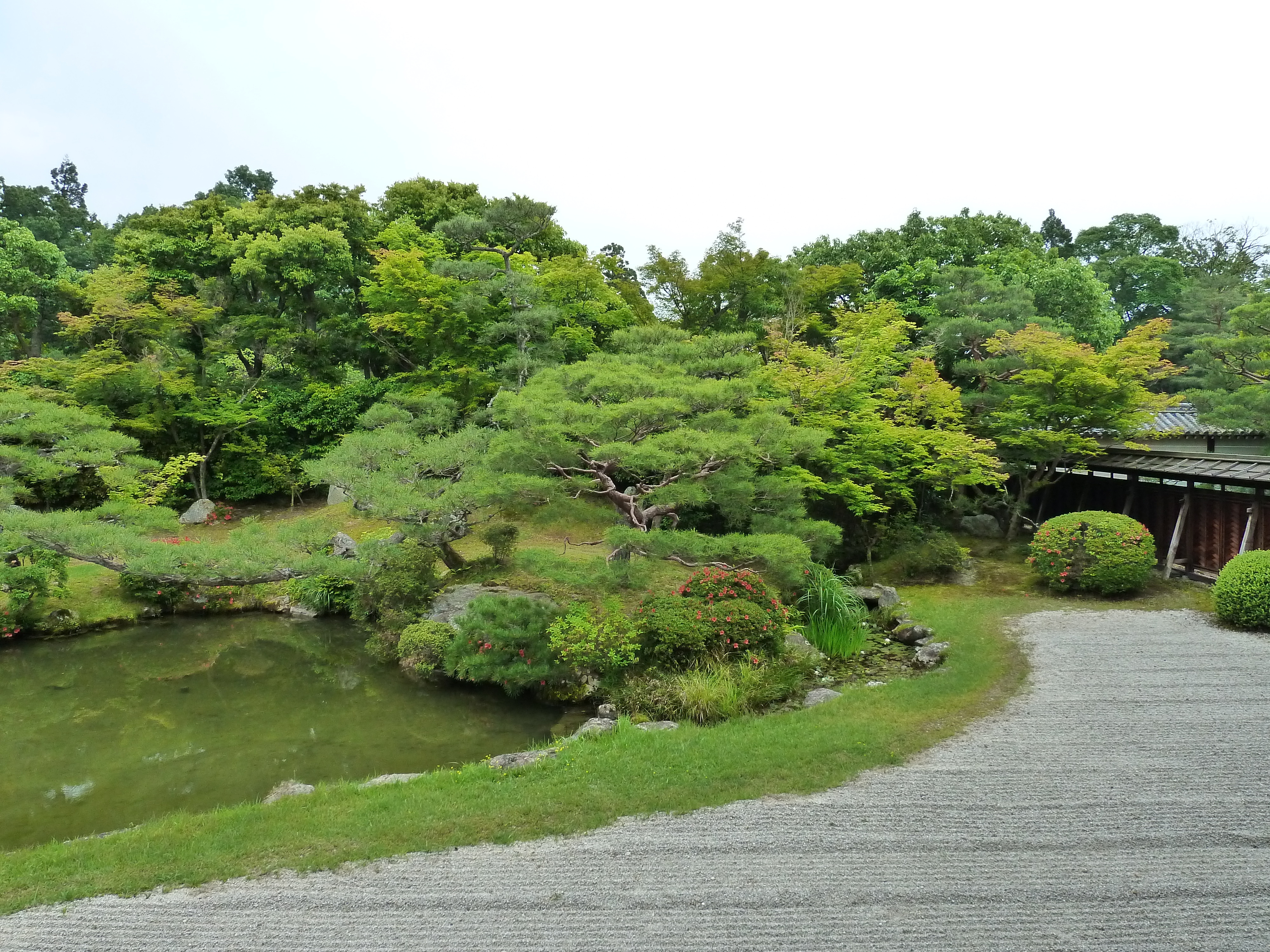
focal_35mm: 25
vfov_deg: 54.9
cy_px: 476
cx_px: 635
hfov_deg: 69.4
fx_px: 917
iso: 200
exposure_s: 1/200
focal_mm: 4.1
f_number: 4
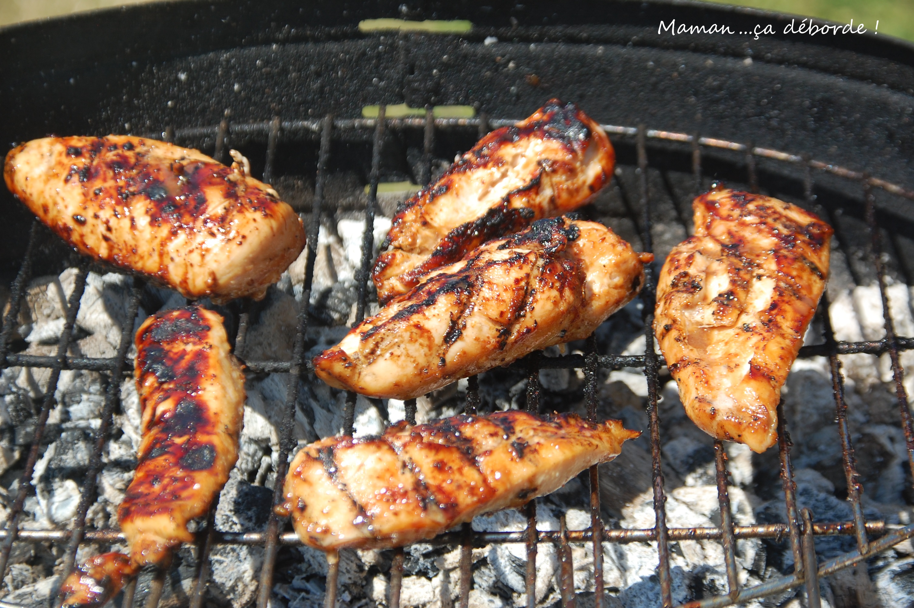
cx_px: 457
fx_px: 3044
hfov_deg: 17.1
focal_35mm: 120
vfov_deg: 11.4
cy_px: 304
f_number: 5.6
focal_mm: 80
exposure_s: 1/500
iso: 200
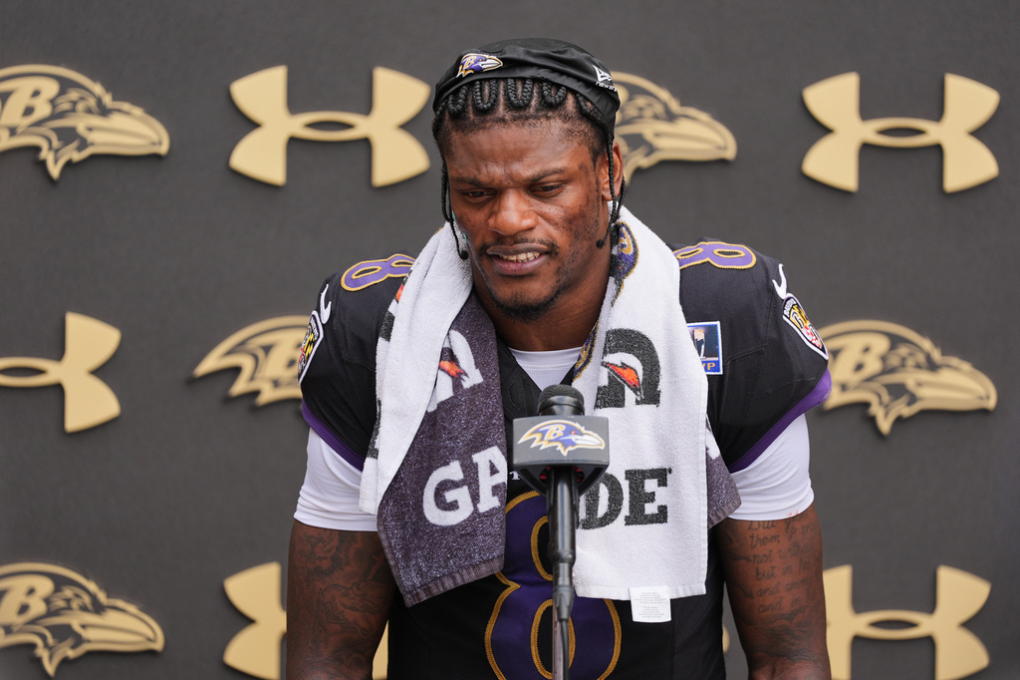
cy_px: 340
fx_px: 5665
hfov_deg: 10.3
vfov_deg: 6.9
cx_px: 510
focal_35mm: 200
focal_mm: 200
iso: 250
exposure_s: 1/1250
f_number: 2.8
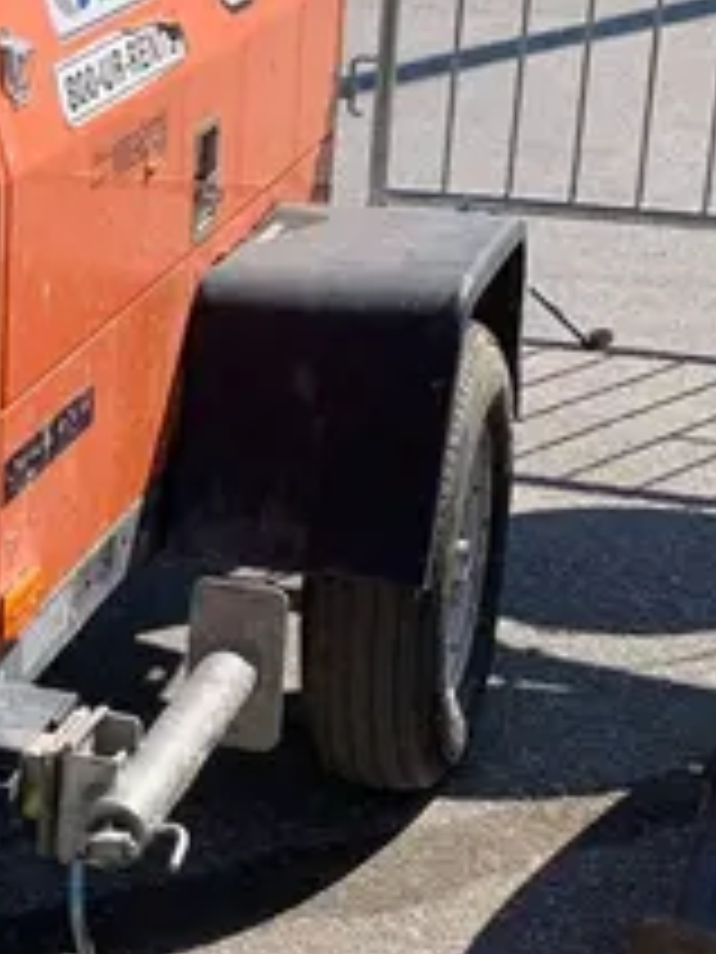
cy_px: 452
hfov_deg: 15.1
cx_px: -396
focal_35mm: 90
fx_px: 2482
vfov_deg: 21.8
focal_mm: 4.25
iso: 25
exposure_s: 1/2075
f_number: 1.8
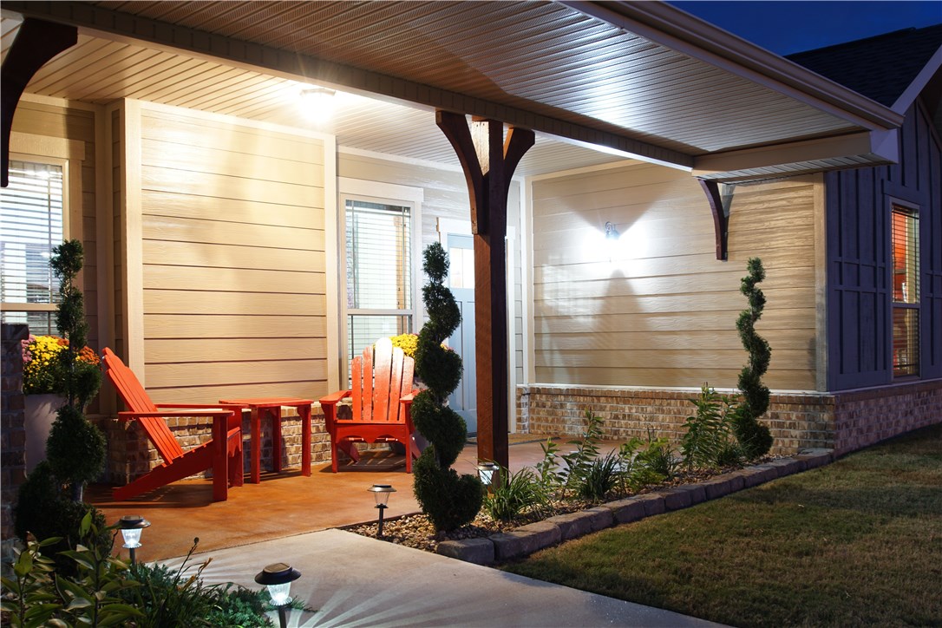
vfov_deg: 36.9
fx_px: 942
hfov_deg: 53.1
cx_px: 471
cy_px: 314
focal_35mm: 36
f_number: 6.3
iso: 100
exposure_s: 13
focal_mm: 24
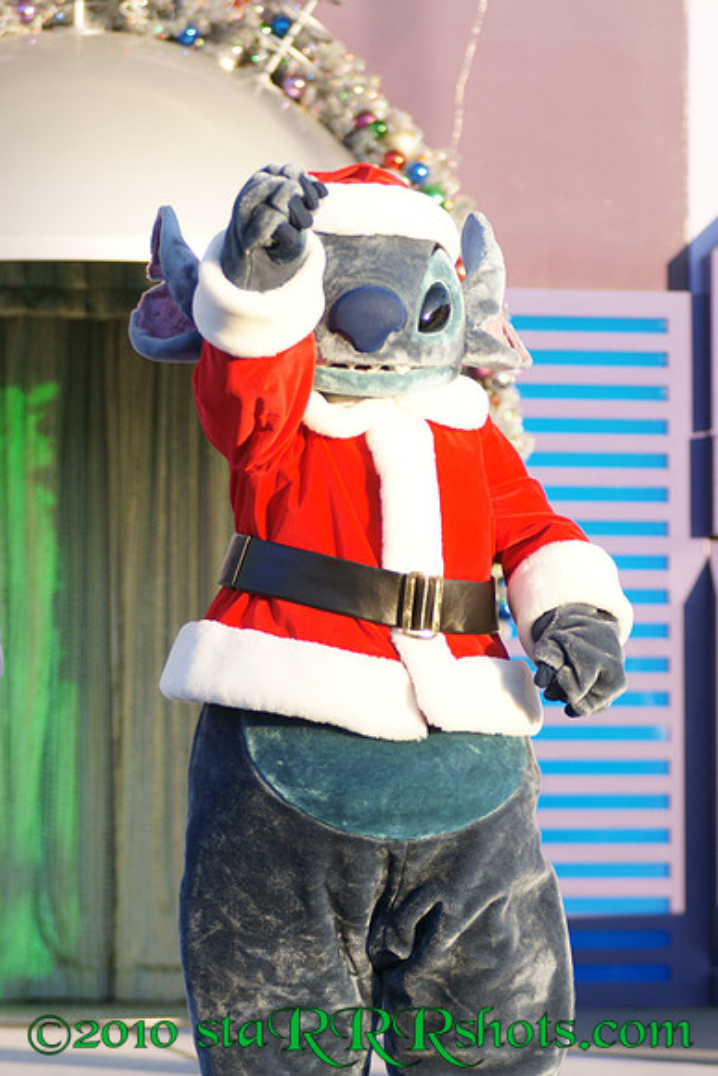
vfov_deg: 12.4
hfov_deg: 8.3
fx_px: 4933
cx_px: 359
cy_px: 538
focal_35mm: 165
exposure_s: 1/800
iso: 400
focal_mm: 110
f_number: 3.5
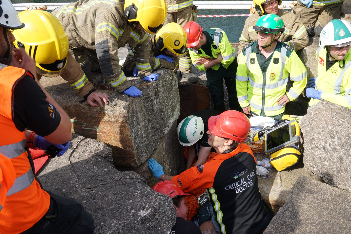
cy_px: 117
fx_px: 322
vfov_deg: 40.0
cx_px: 176
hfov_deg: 57.2
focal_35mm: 33
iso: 400
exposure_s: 1/125
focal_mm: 33
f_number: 18
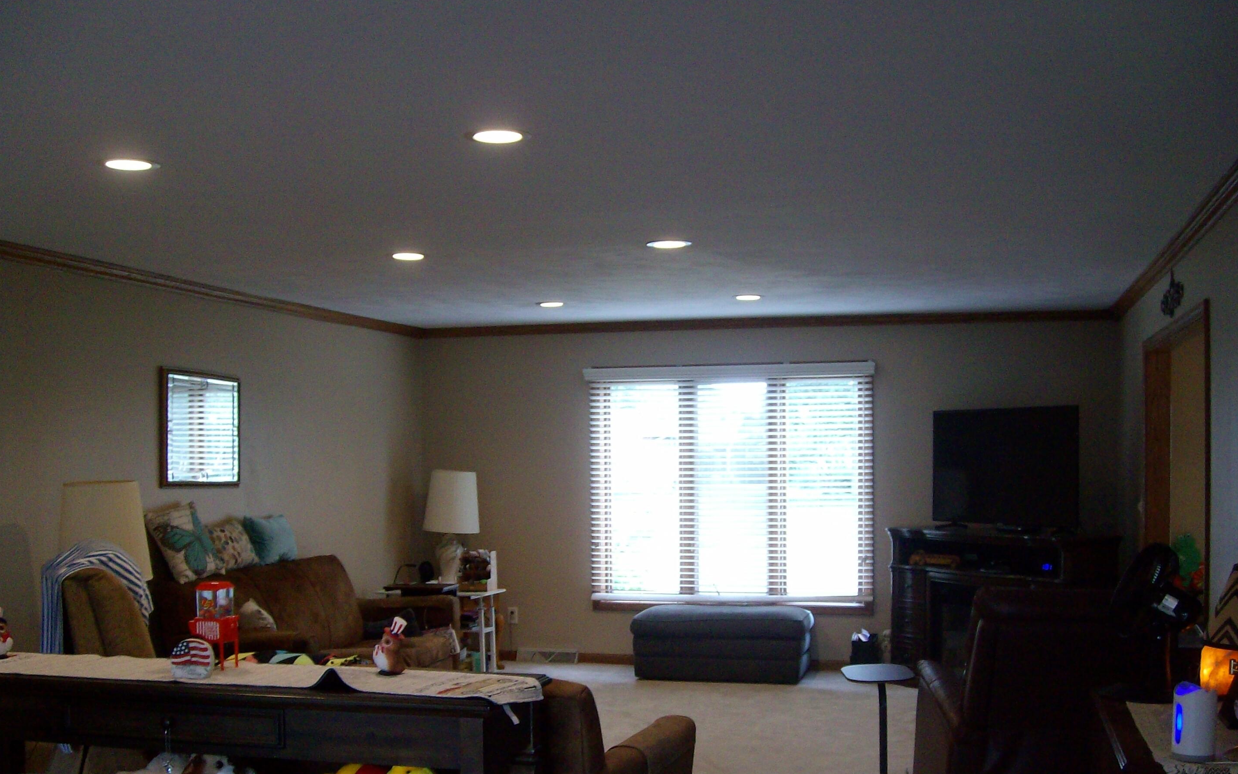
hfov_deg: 50.4
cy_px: 482
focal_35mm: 39
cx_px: 628
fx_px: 1316
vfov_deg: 32.6
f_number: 2.8
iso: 200
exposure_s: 1/40
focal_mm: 5.8
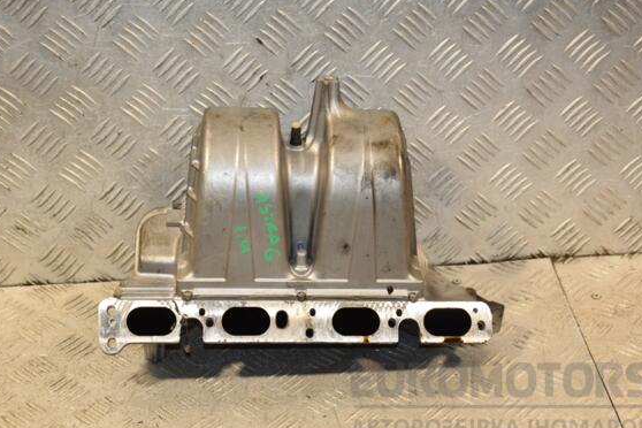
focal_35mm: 73
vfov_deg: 18.8
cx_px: 329
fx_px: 1293
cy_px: 227
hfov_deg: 27.9
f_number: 5.6
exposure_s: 1/200
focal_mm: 45
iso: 800
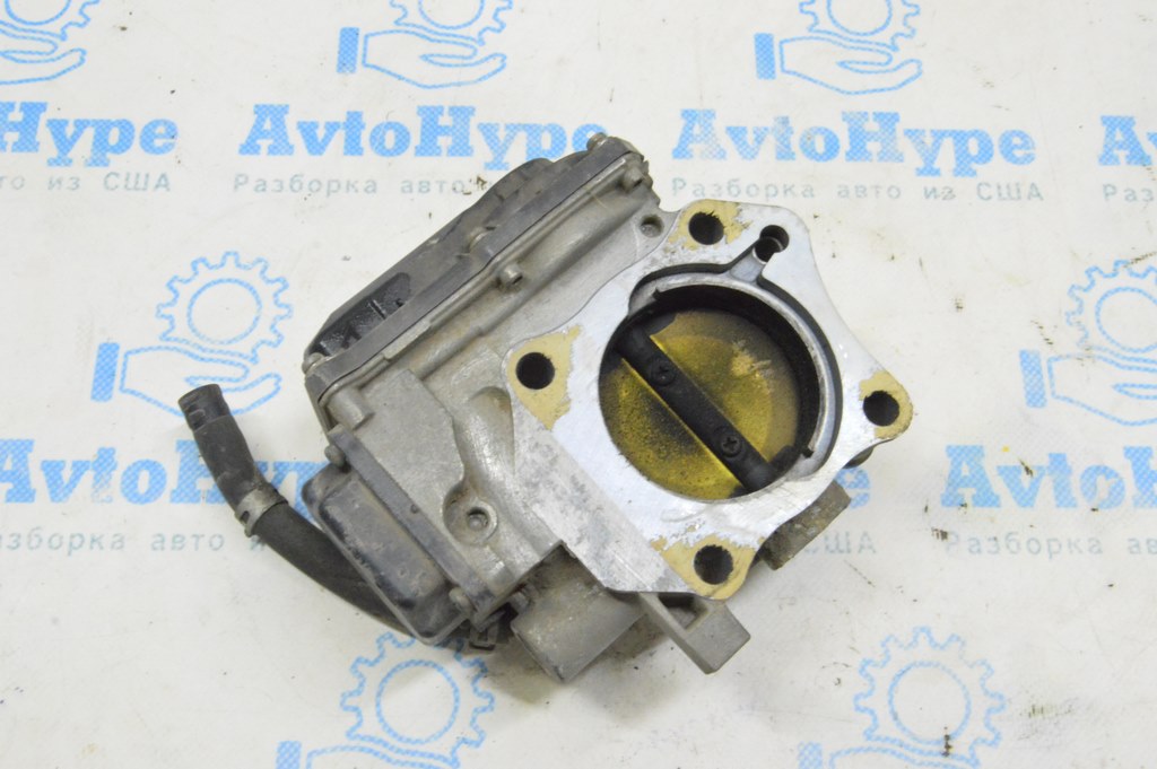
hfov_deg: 49.6
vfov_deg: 34.2
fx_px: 1252
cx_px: 578
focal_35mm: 39
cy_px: 384
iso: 6400
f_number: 20
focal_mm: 26
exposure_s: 1/15
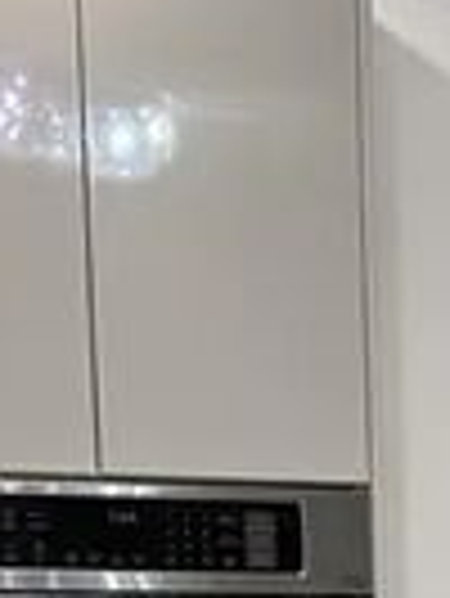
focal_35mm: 154
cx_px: 891
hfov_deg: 9.1
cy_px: 1086
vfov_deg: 11.8
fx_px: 2665
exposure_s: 1/60
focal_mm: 6.76
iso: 250
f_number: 1.78
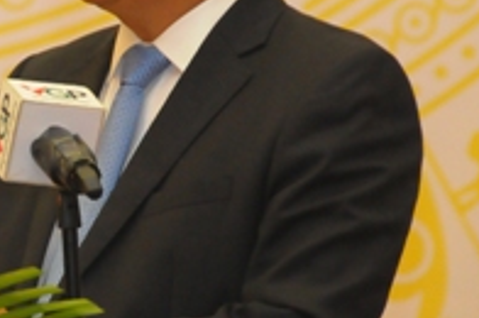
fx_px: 12234
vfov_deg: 1.5
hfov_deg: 2.2
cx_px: -73
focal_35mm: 921
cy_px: 108
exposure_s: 1/60
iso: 2000
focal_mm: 200
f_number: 6.3
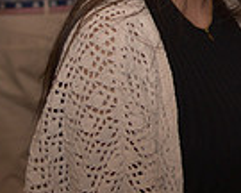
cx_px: 420
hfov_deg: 8.8
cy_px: -105
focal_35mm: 212
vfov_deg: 7.2
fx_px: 1512
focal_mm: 35
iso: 200
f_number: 2.8
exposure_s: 1/160
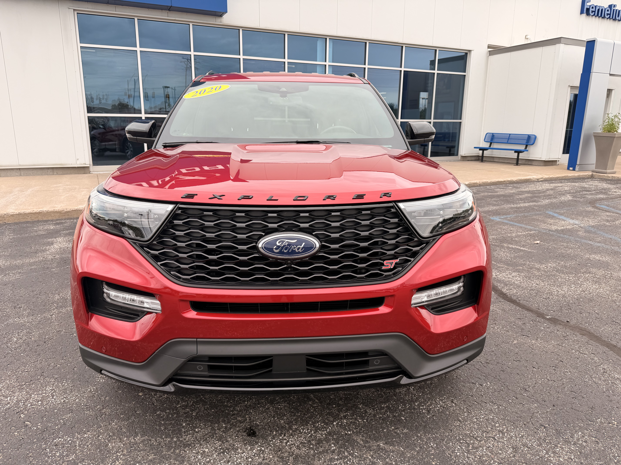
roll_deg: +0.0
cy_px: 232
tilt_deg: -13.2
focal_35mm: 24
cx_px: 310
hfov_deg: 71.6
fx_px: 431
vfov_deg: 56.8
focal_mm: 6.76
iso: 80
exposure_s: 1/708
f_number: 1.78
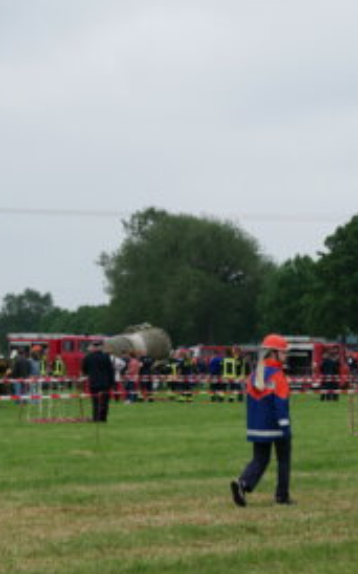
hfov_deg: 10.1
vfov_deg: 16.1
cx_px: 130
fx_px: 2032
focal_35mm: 130
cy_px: 287
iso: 200
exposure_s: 1/250
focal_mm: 42
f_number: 6.3
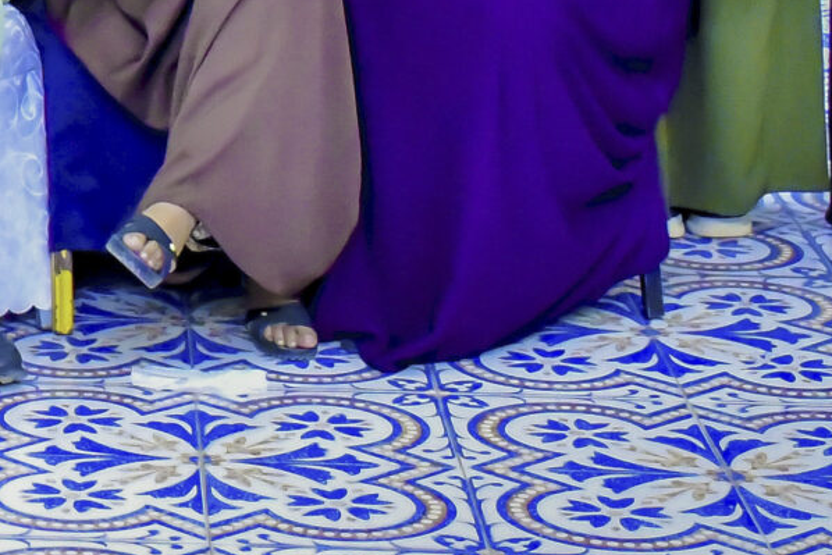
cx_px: -412
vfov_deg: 8.6
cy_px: -442
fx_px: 3560
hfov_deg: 12.7
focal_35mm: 154
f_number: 4.5
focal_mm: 24
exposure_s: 1/125
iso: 6400
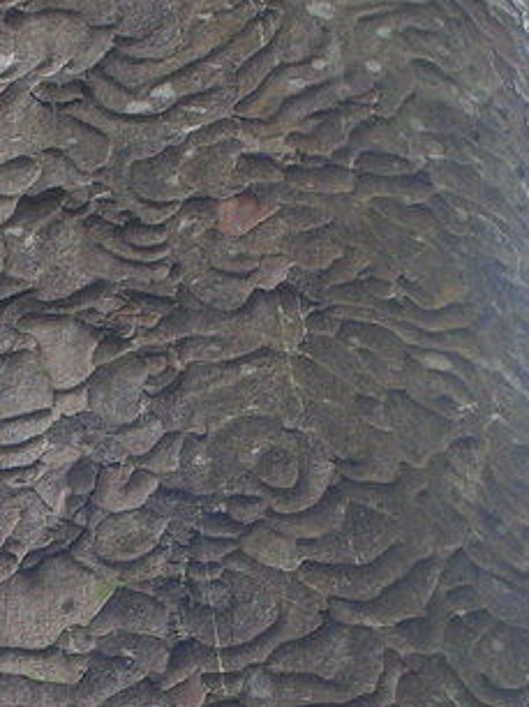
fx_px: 4591
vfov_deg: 8.8
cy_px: 485
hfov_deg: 6.6
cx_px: 55
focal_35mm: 225
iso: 63
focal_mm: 13
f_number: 4.1
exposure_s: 1/5
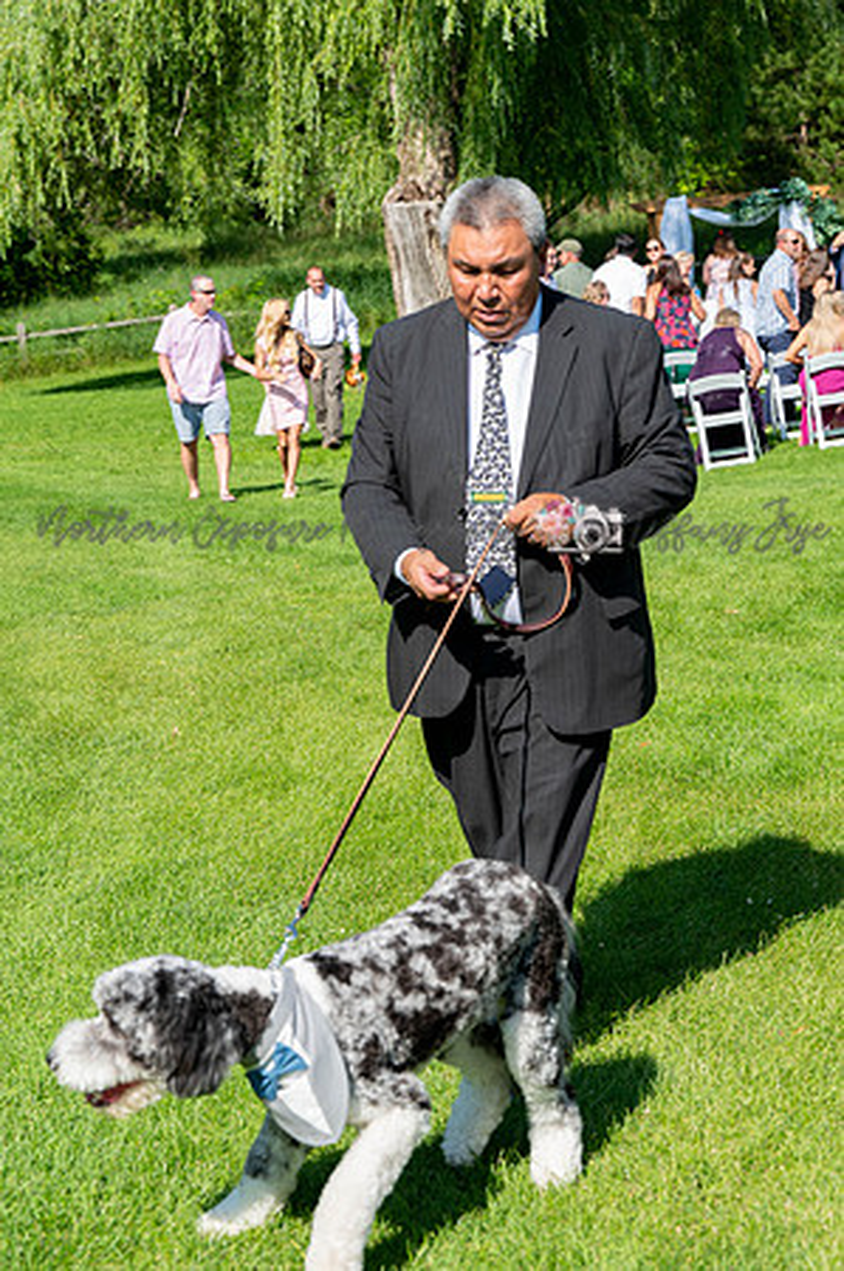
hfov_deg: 19.4
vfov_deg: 28.9
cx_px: 422
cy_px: 636
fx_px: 2467
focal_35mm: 70
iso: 100
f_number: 6.3
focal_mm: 70
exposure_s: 1/320
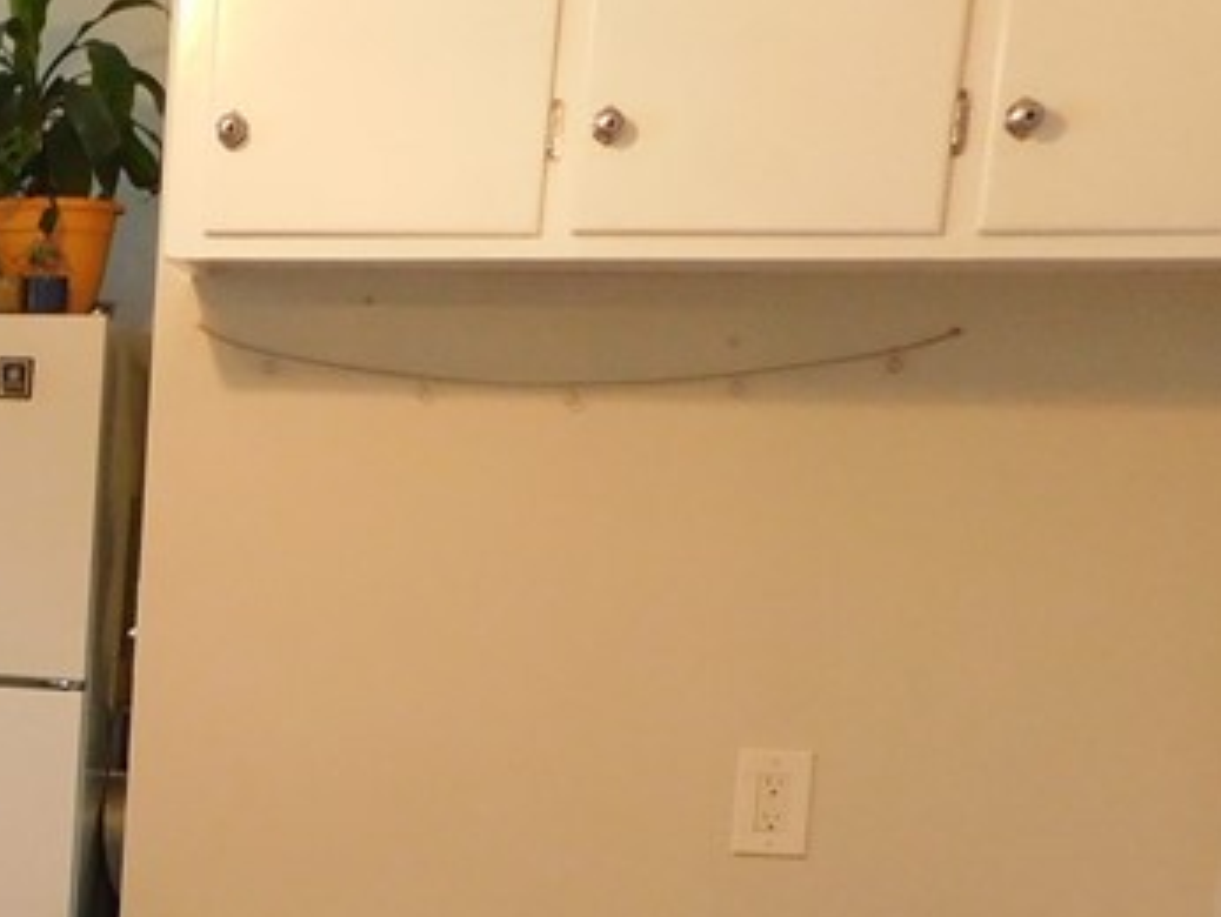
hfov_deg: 24.2
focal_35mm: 68
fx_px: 2400
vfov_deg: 21.0
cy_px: 889
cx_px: -452
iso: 400
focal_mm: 4
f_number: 3
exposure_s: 1/30
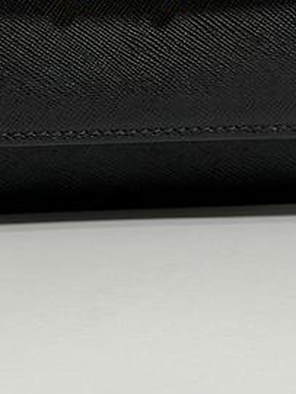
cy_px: -42
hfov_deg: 7.0
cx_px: 50
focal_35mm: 213
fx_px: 2425
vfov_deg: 9.2
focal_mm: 6.76
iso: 64
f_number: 1.78
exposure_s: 1/100
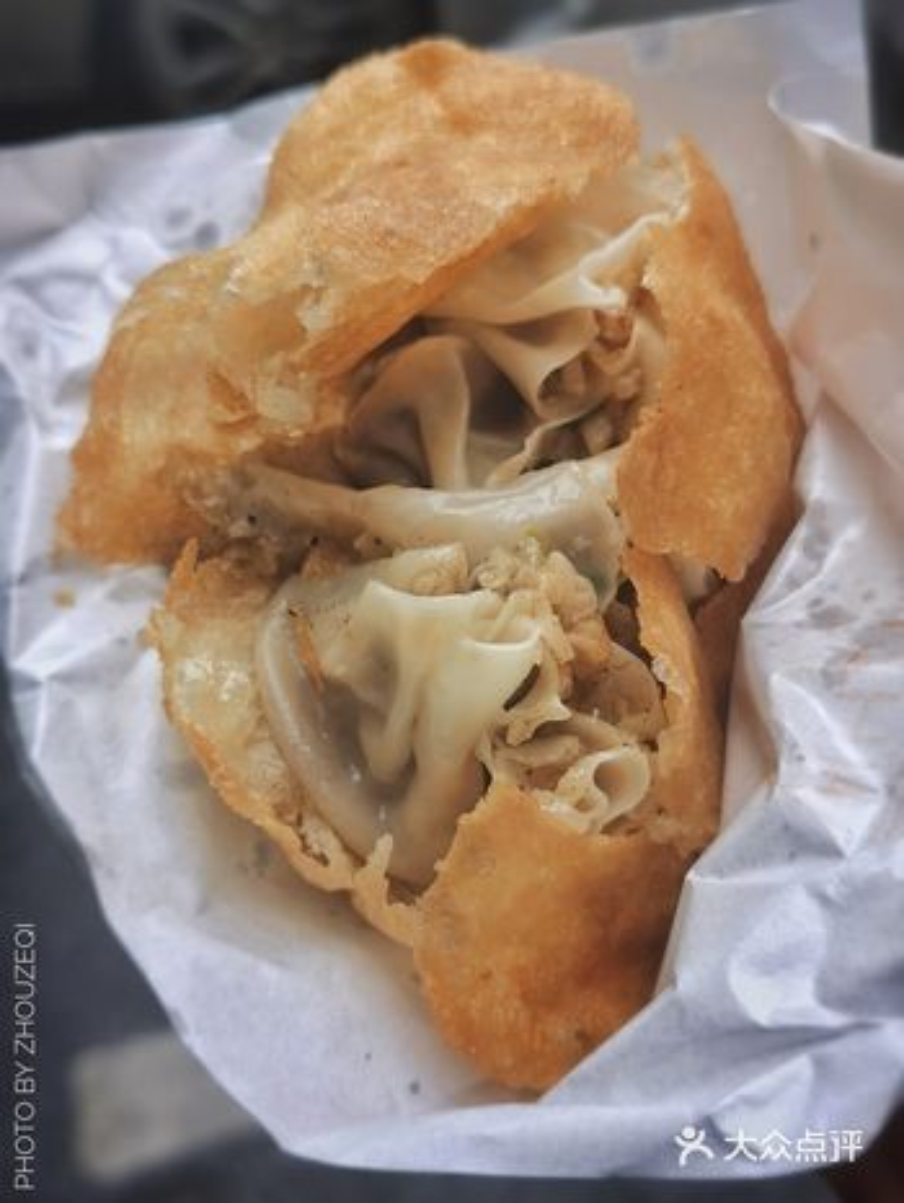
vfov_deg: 42.1
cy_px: 602
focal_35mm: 45
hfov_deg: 32.2
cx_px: 452
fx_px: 1565
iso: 50
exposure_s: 1/227
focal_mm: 5.56
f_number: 1.6
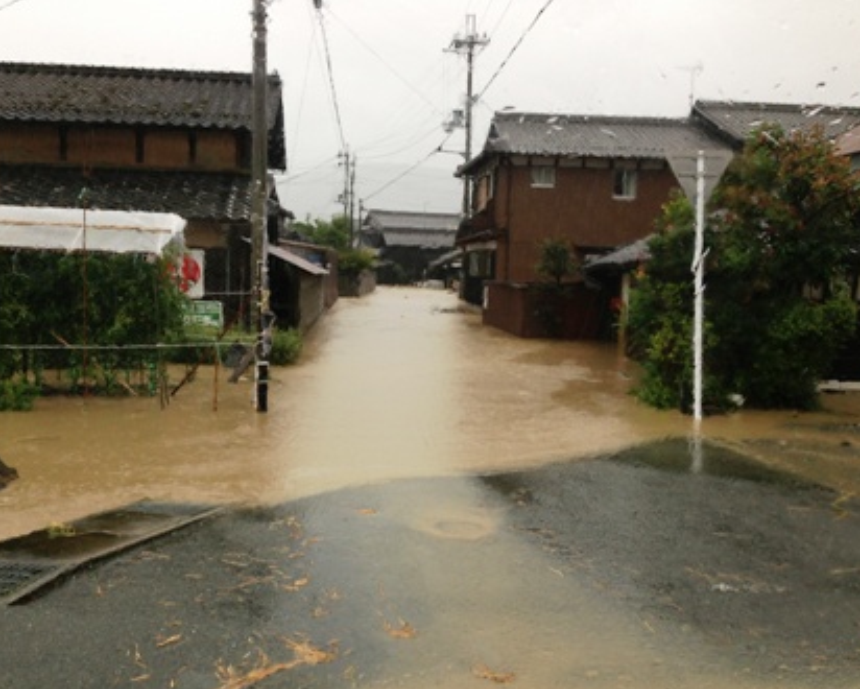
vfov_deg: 42.3
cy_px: 347
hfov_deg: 51.5
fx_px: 891
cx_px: 417
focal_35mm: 35
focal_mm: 4.13
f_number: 2.4
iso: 80
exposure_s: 1/120
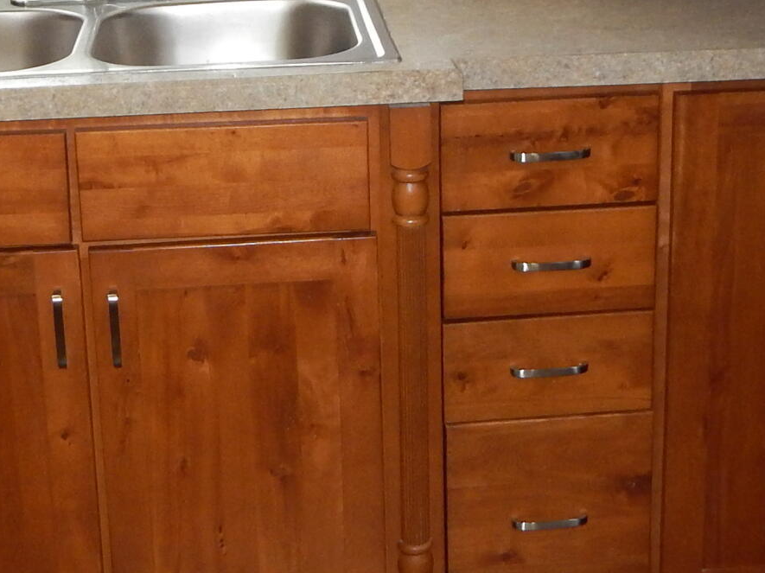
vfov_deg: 18.7
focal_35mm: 78
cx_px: 347
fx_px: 1723
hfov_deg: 25.0
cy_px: 135
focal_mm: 4
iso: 200
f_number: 3
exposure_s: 1/30
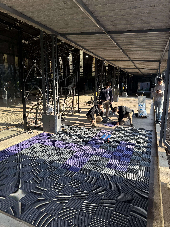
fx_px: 157
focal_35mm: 24
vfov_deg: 71.6
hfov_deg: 56.8
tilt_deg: -10.1
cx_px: 85
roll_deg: -0.4
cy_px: 114
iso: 80
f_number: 1.78
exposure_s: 1/393
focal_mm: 6.76
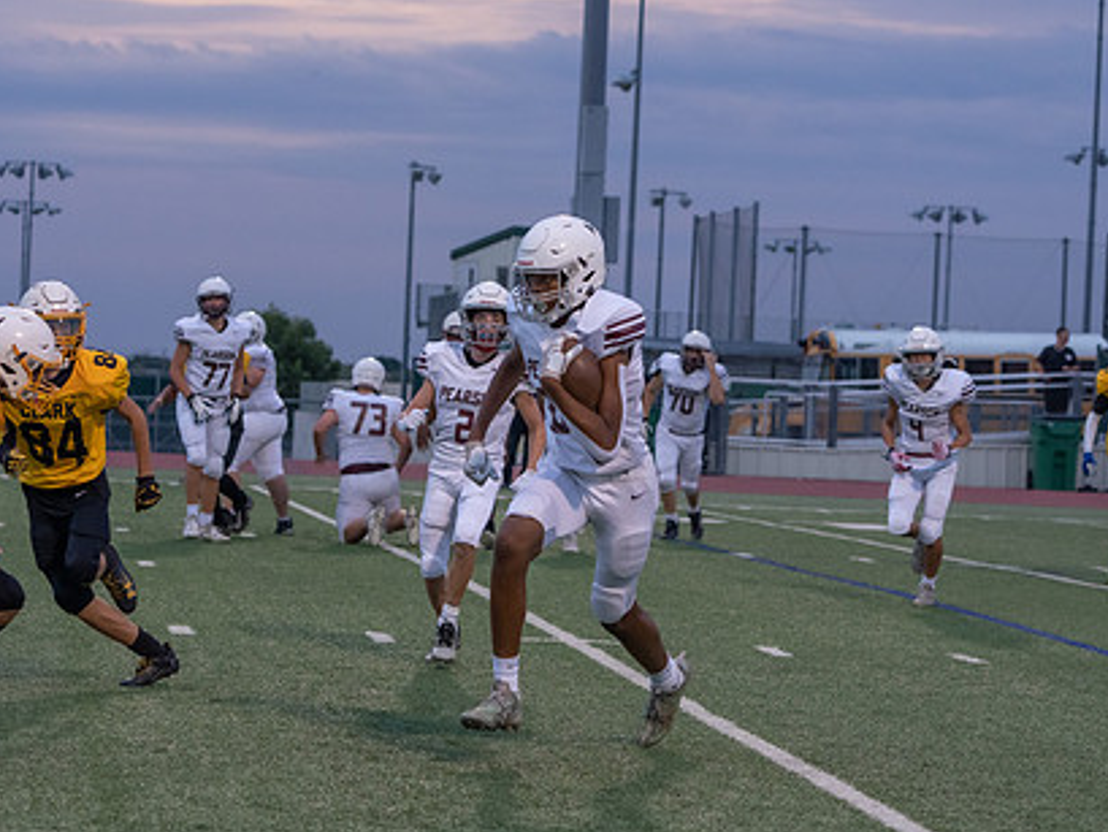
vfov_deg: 10.5
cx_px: 480
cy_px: 539
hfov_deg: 14.0
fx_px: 4514
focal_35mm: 141
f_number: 5.6
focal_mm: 100
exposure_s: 1/1000
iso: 3200
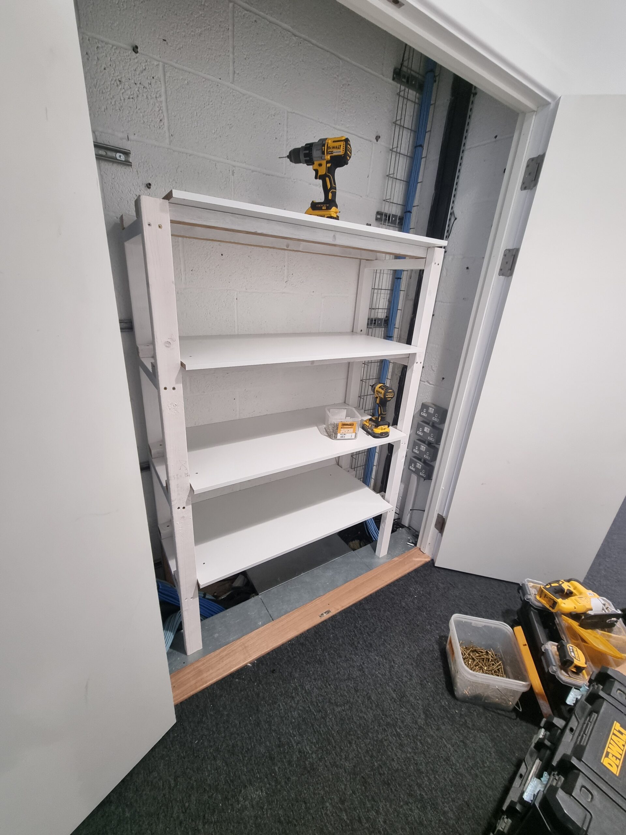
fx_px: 313
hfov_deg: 89.9
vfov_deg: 106.2
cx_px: 313
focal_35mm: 13
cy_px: 418
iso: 200
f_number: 2.2
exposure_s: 1/53
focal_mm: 2.2
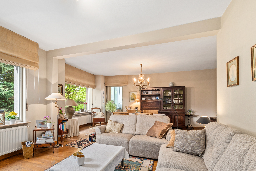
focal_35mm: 20
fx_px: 142
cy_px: 105
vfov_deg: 61.2
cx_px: 106
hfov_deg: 83.2
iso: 800
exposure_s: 1/2.5
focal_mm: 16
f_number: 11
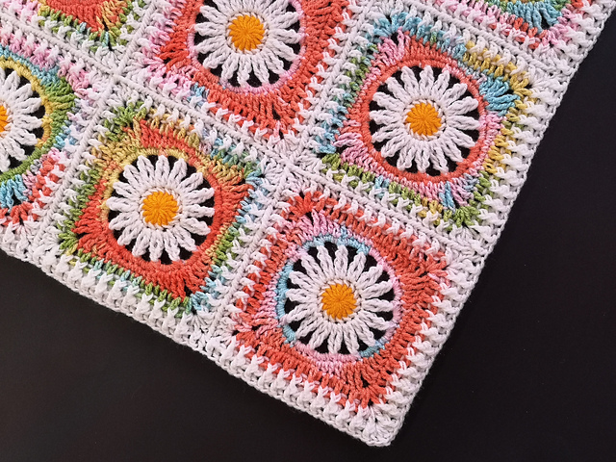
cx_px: 308
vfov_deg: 39.7
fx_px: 641
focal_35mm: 36
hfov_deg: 51.4
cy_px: 231
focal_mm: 3.95
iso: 100
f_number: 1.8
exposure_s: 1/50
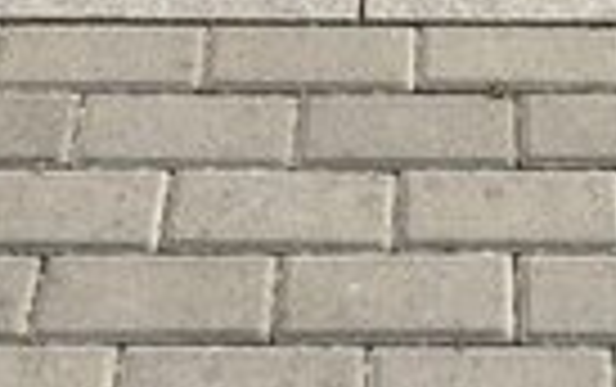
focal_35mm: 148
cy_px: -691
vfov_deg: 7.9
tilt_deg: -22.8
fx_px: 2488
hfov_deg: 14.0
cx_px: 490
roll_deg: -2.1
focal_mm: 4.15
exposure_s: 1/2326
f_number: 2.2
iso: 32
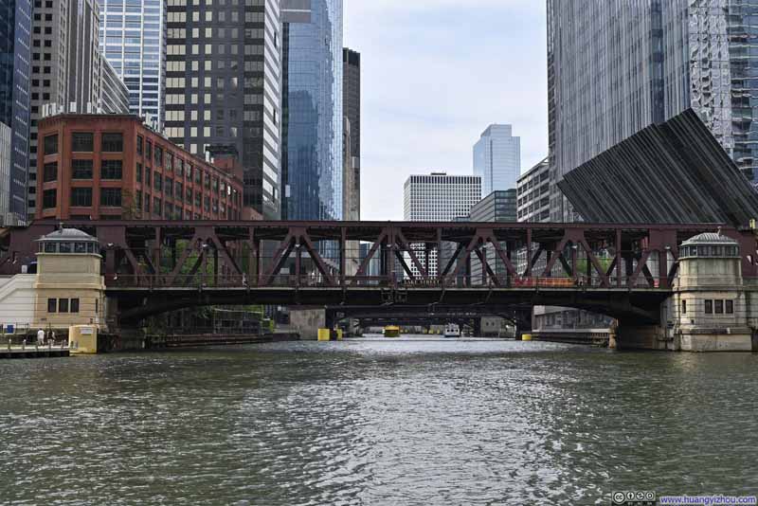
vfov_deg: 31.2
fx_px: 906
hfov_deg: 45.4
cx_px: 379
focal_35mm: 43
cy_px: 253
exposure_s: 1/640
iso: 100
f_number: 5
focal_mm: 43
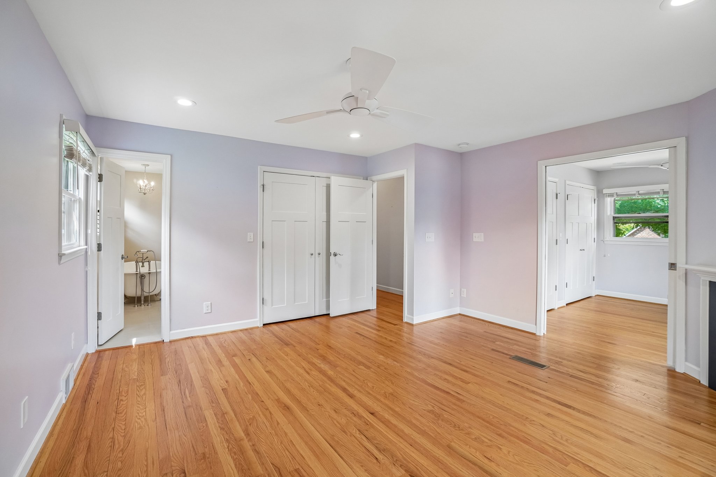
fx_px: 298
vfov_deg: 77.3
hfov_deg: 100.4
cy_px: 238
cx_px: 358
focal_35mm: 15
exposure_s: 1/25
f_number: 8
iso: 400
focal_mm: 10
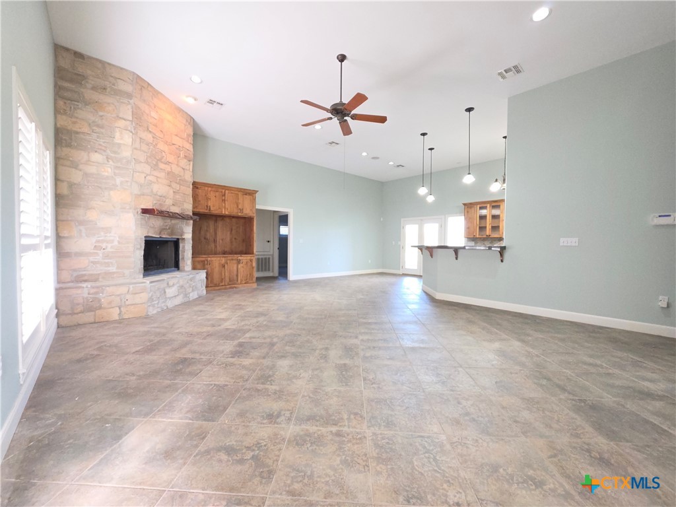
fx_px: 254
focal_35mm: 13
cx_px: 338
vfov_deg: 89.9
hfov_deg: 106.2
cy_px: 254
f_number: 1.9
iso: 250
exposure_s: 1/40
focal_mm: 2.2
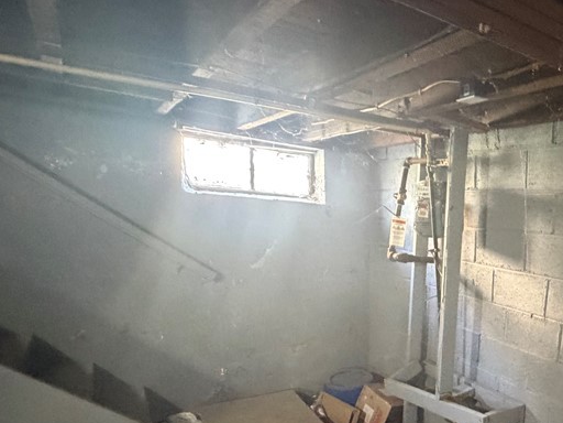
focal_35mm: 28
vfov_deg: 47.9
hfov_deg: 54.9
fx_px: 455
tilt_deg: -9.6
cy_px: 315
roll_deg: -2.3
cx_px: 510
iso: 1250
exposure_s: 1/40
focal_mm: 2.22
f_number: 2.2
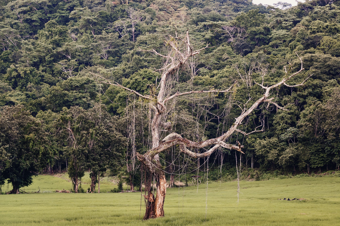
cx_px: 170
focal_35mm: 112
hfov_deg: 18.2
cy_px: 113
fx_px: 1062
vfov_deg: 12.2
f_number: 4.5
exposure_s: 1/320
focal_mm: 75
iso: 400
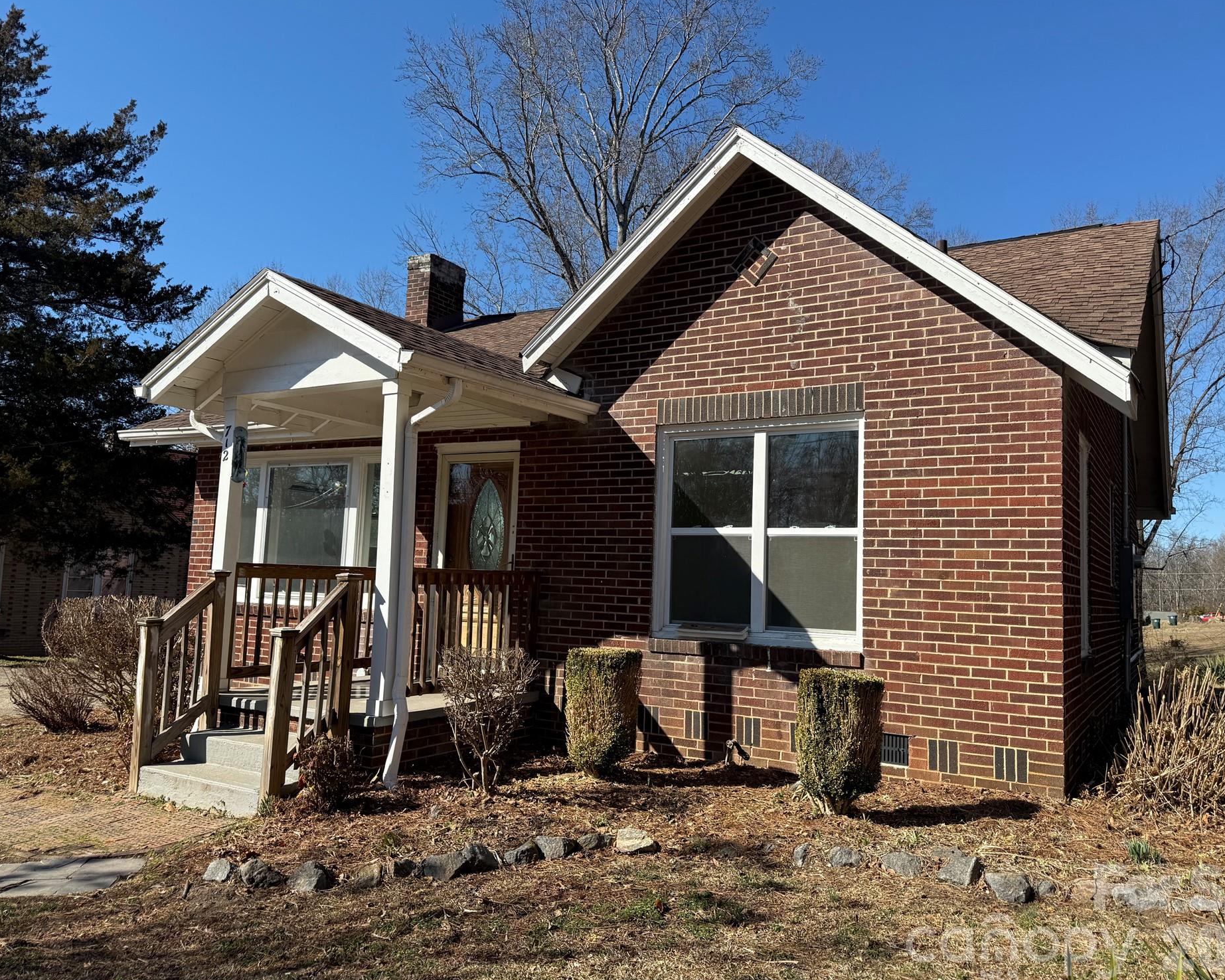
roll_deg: -2.7
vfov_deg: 54.9
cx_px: 625
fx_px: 943
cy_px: 485
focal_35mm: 26
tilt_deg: +4.4
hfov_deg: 66.0
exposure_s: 1/3145
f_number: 1.78
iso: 80
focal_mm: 6.76
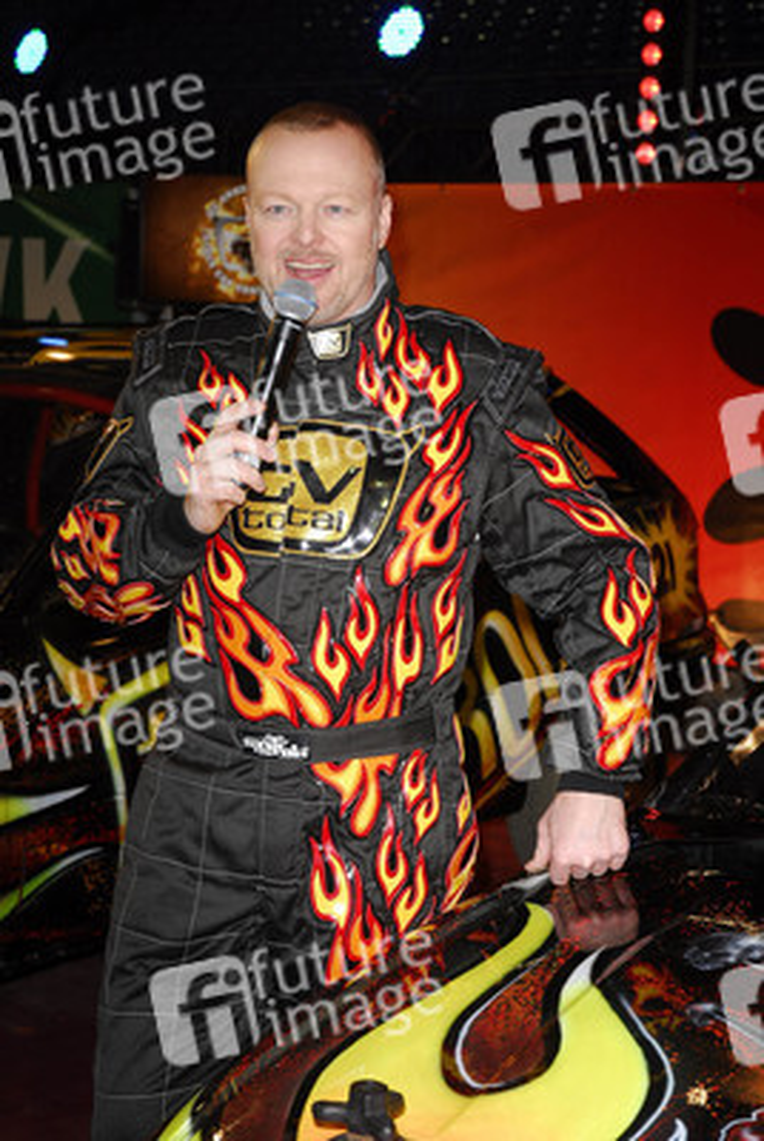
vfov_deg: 30.5
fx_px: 2094
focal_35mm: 66
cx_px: 382
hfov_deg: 20.7
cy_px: 570
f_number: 5
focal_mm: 44
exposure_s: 1/60
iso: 200
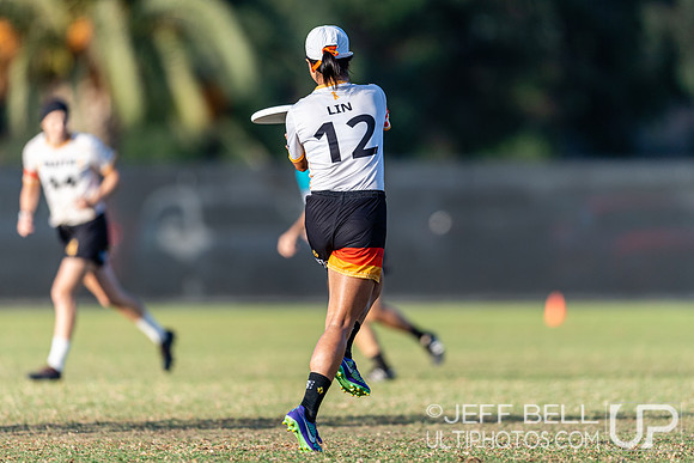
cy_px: 207
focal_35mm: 513
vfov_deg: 2.7
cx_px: 348
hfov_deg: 4.0
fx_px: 9896
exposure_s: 1/1250
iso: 100
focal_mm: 400
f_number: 2.8
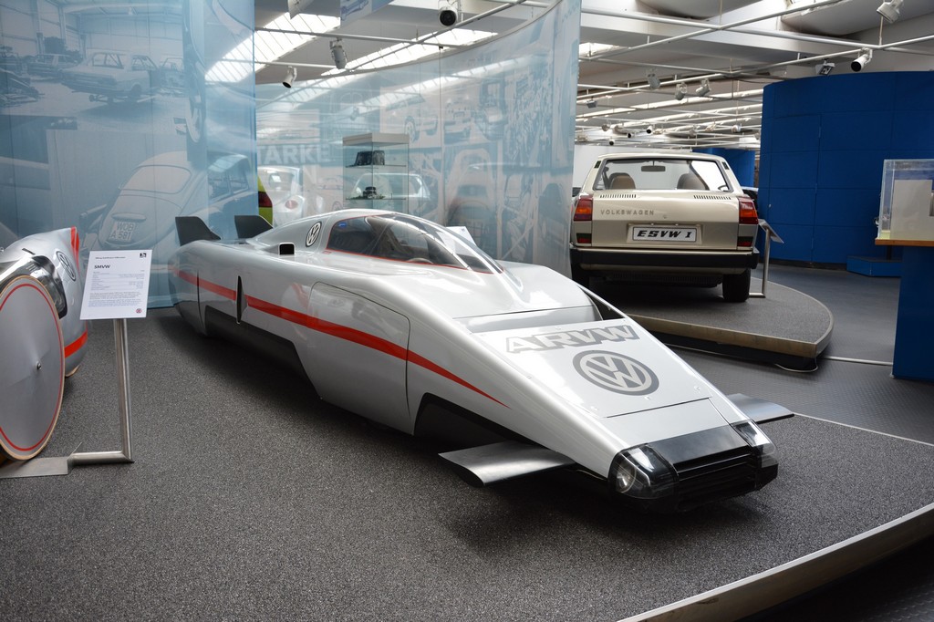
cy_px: 311
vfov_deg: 39.9
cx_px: 467
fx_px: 856
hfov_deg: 57.2
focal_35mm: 33
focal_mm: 22
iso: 400
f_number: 5
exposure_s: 1/100
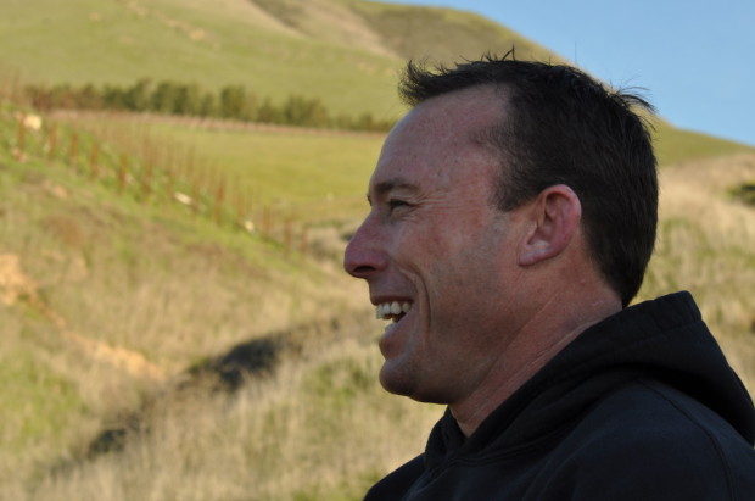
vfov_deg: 18.1
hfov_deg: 27.0
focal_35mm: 75
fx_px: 1570
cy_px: 250
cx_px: 378
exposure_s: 1/250
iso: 200
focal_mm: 50
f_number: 8
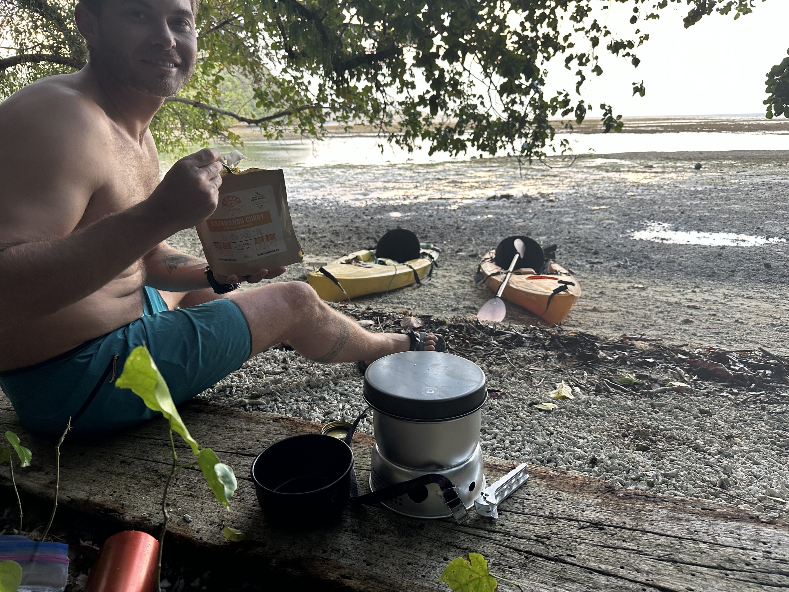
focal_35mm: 24
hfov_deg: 71.6
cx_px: 394
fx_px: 547
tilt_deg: -17.1
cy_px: 296
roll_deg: +1.3
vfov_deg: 56.8
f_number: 1.78
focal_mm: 6.86
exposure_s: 1/121
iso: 200
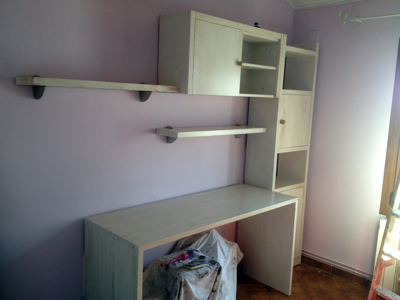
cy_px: 150
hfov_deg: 52.6
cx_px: 200
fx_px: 404
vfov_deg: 40.7
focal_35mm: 35
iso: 64
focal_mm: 4.28
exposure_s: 1/40
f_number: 2.4
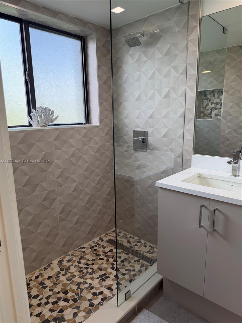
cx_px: 121
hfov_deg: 56.8
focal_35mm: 24
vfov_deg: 71.6
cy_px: 162
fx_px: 224
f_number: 1.78
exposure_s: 1/272
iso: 80
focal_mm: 6.76
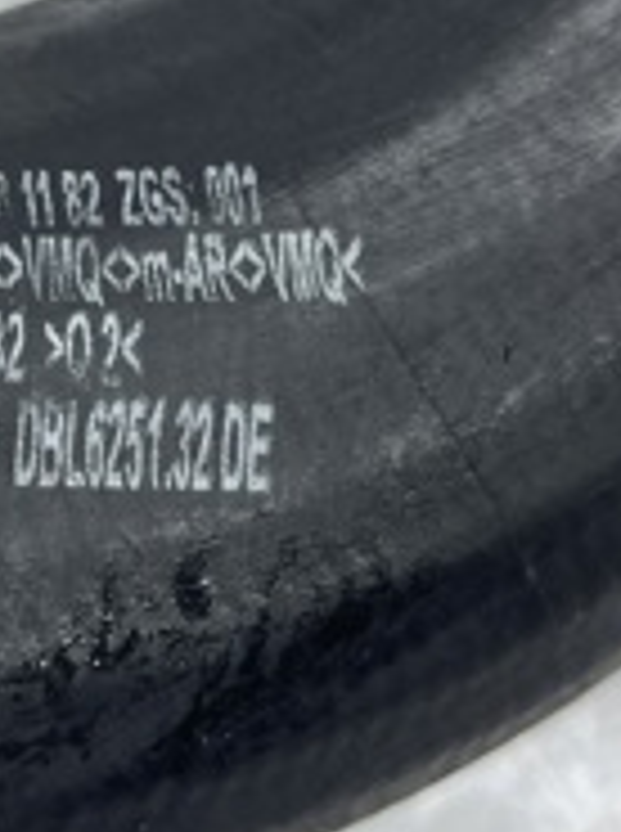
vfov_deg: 29.5
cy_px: 234
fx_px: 1560
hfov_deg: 22.4
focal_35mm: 65
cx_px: 176
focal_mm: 5.1
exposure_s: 1/311
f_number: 1.6
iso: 32
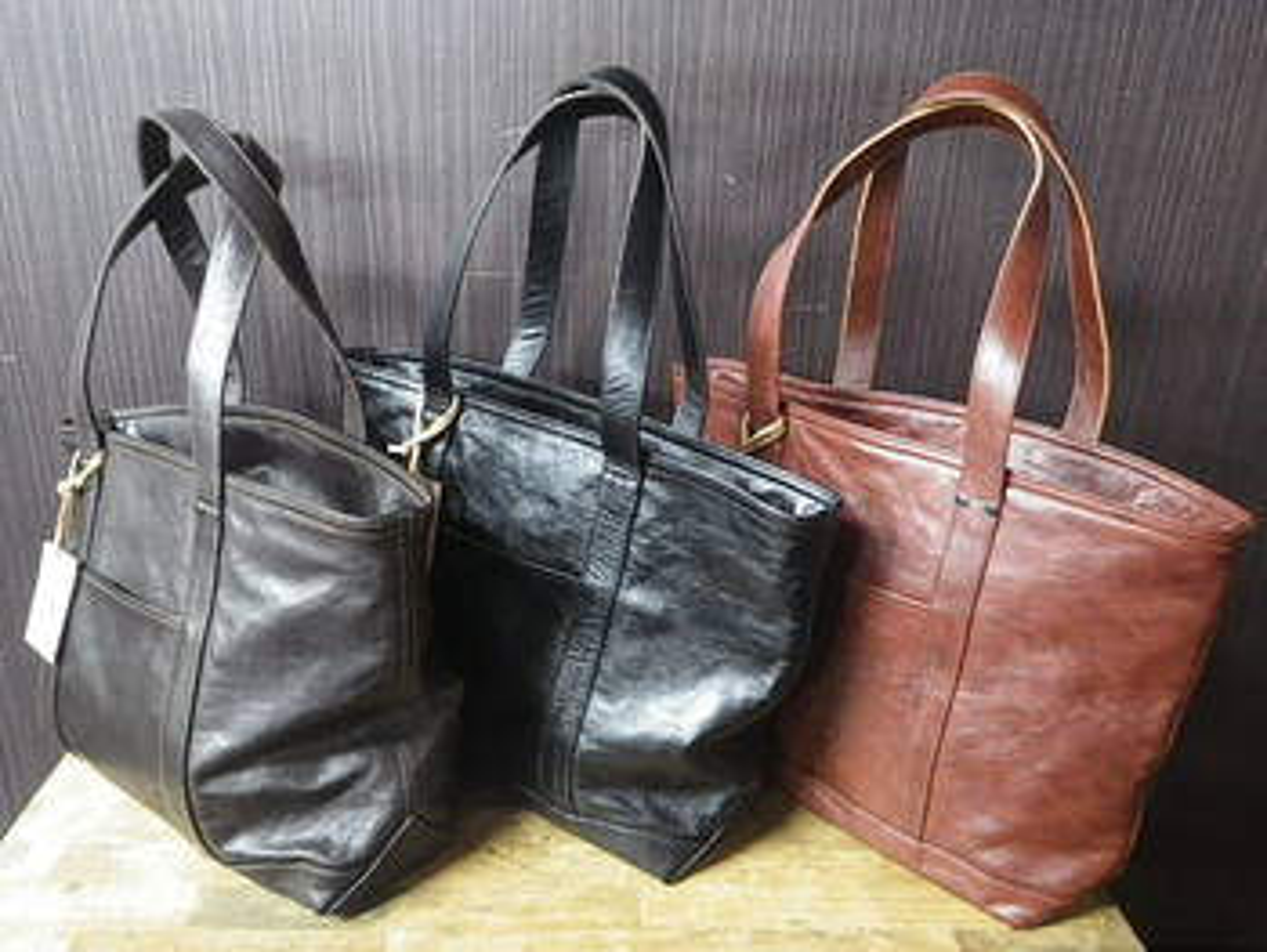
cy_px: 476
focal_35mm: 28
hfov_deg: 63.4
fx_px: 1026
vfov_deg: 49.8
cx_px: 634
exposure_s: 1/8
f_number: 3.5
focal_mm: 5
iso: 800
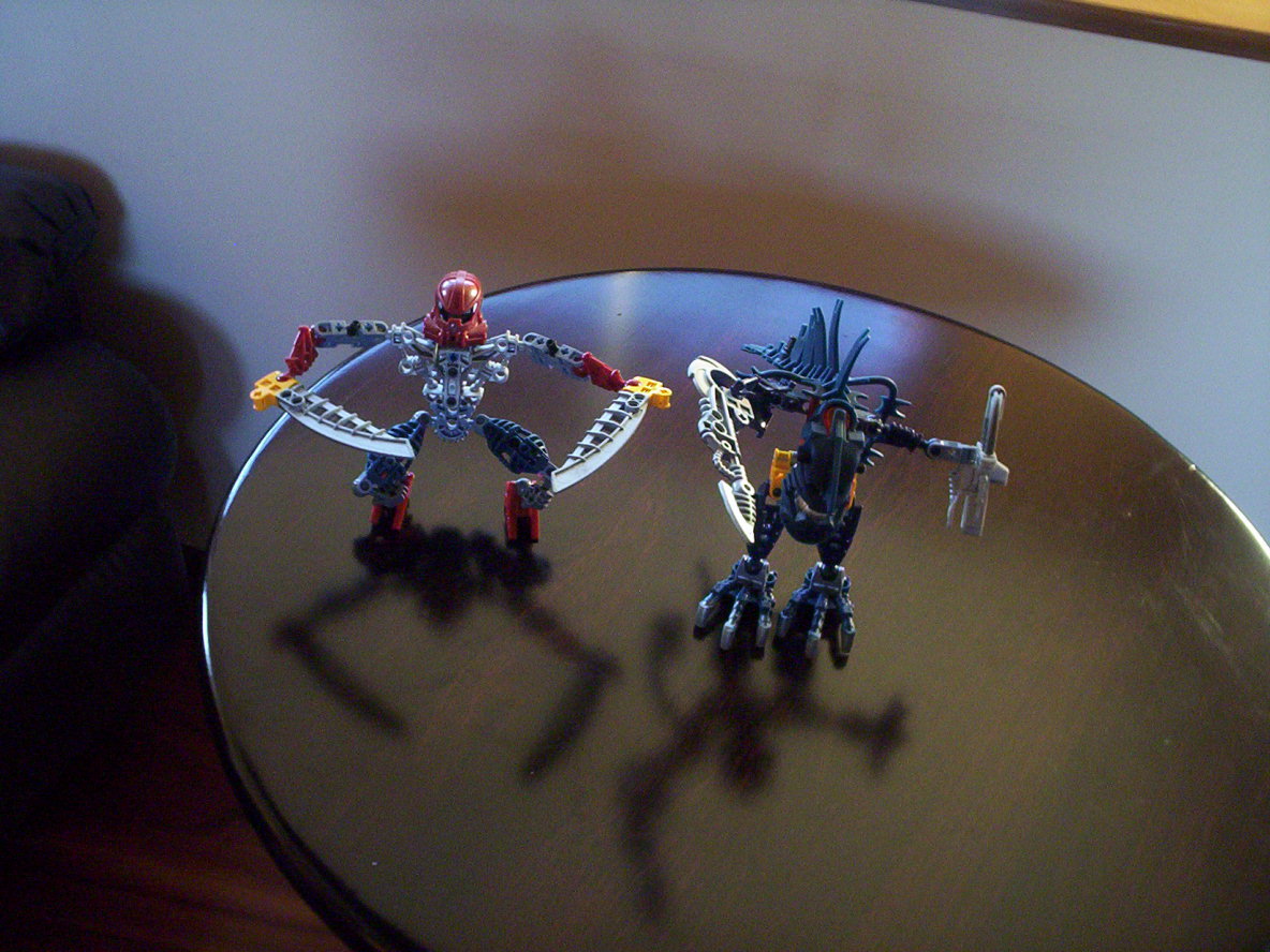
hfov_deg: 49.0
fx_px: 1394
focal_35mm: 38
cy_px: 476
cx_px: 635
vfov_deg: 37.7
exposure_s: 1/8
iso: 200
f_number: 4.5
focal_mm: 4.99
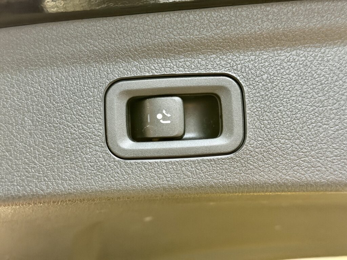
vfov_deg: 30.3
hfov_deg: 39.7
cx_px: 174
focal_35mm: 48
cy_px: 130
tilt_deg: +18.1
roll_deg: -1.8
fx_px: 481
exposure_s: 1/33
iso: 400
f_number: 1.78
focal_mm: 6.76
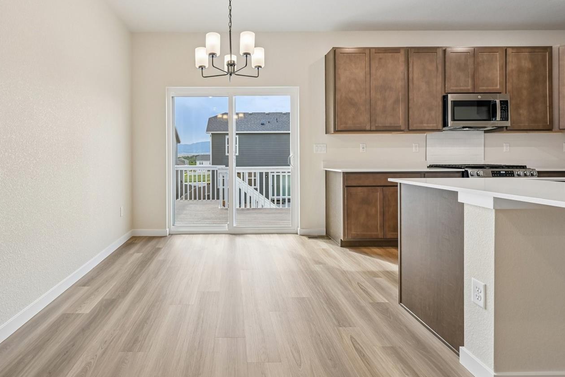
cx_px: 230
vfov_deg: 66.6
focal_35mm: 18
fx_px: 282
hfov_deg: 89.0
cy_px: 148
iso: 80
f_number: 9
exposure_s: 1/15
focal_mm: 14
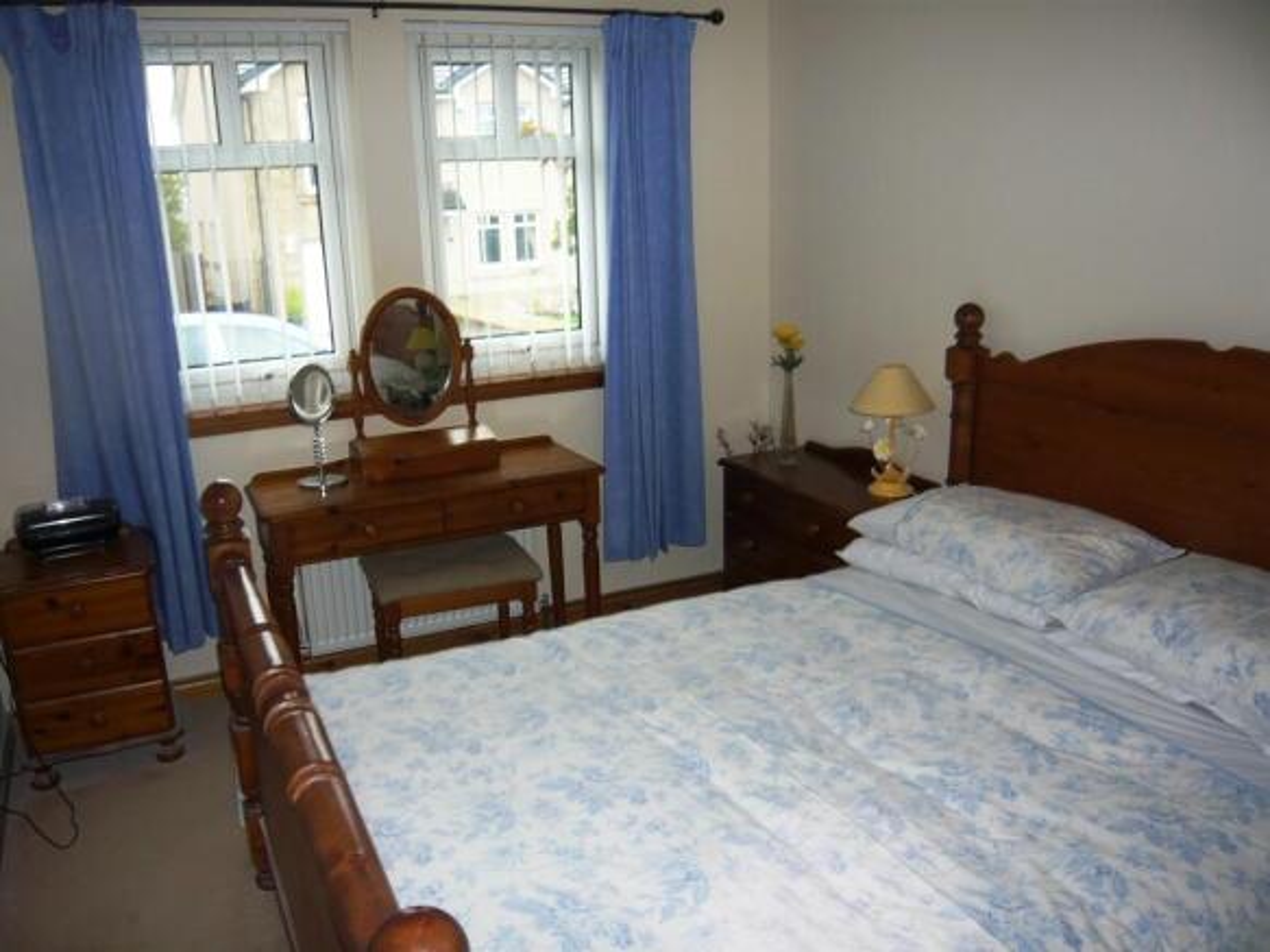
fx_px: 1027
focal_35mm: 28
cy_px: 476
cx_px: 635
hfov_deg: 63.5
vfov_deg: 49.7
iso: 100
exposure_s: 1/30
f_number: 2.8
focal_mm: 4.6
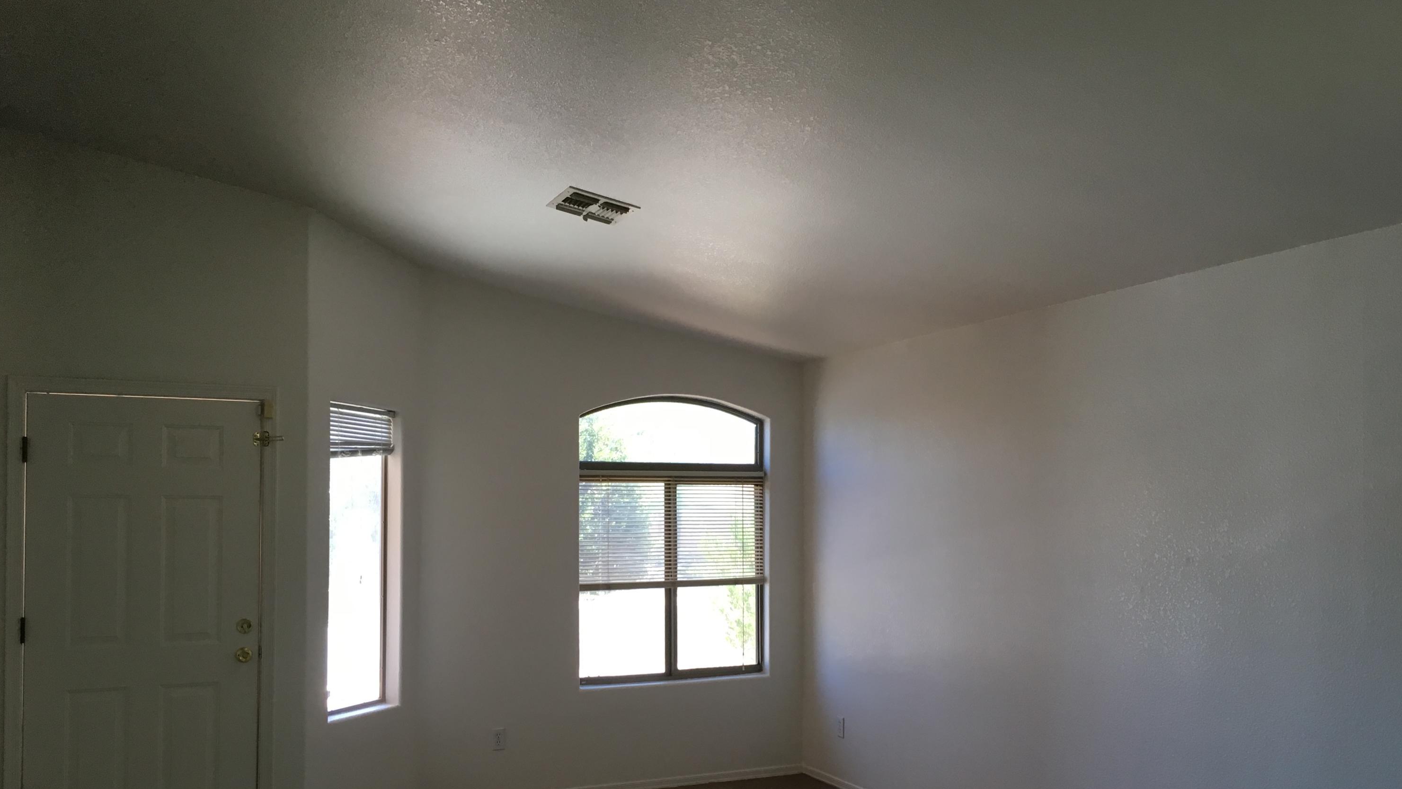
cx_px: 699
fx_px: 1190
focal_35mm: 32
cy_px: 493
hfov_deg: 61.0
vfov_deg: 36.5
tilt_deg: -1.2
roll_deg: +0.1
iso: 32
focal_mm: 4.15
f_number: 2.2
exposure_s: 1/30
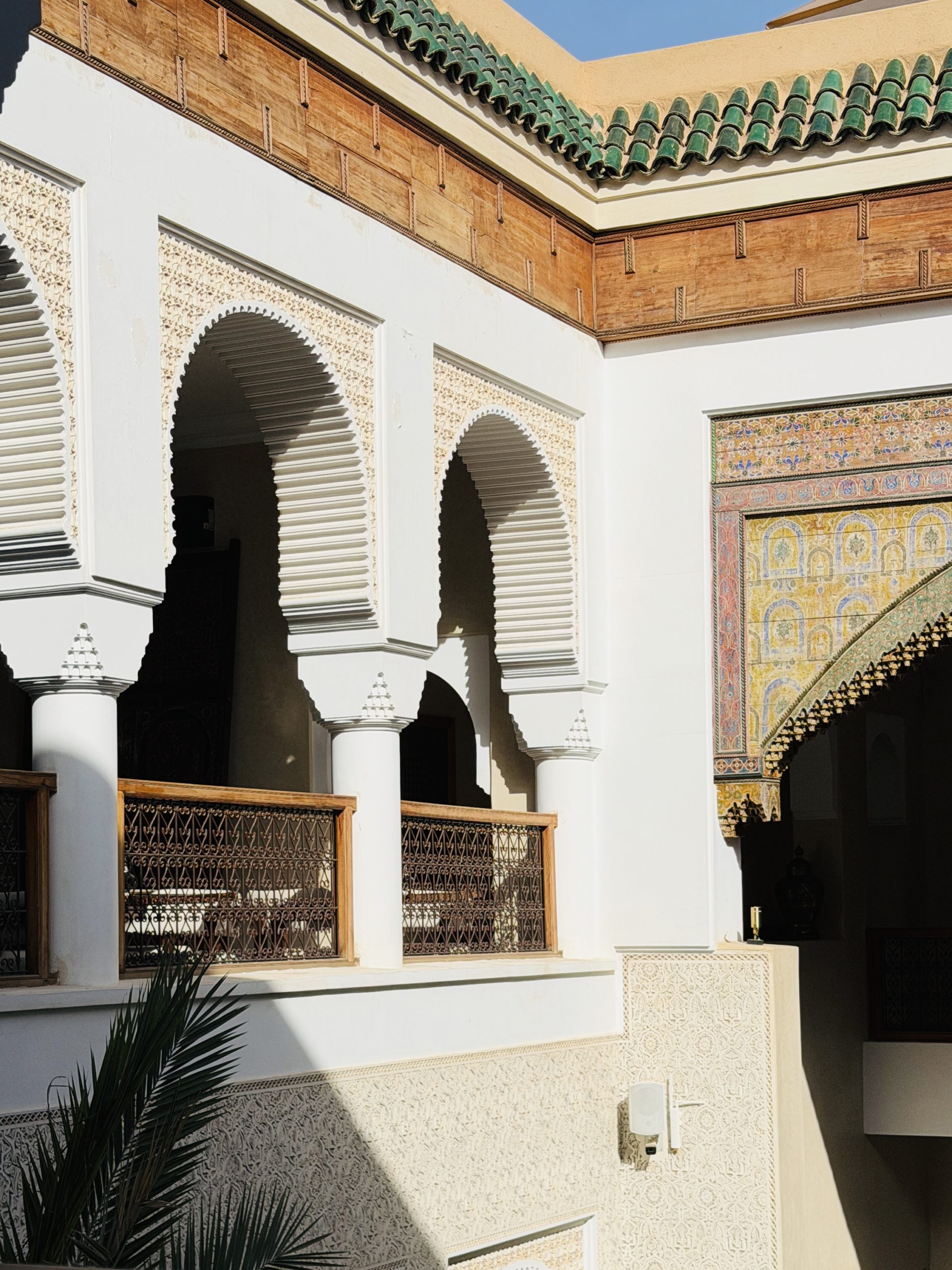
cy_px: 635
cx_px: 476
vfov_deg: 39.7
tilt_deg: +2.4
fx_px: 1760
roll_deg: +0.8
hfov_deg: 30.3
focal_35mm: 48
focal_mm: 6.76
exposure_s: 1/11364
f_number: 1.78
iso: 80
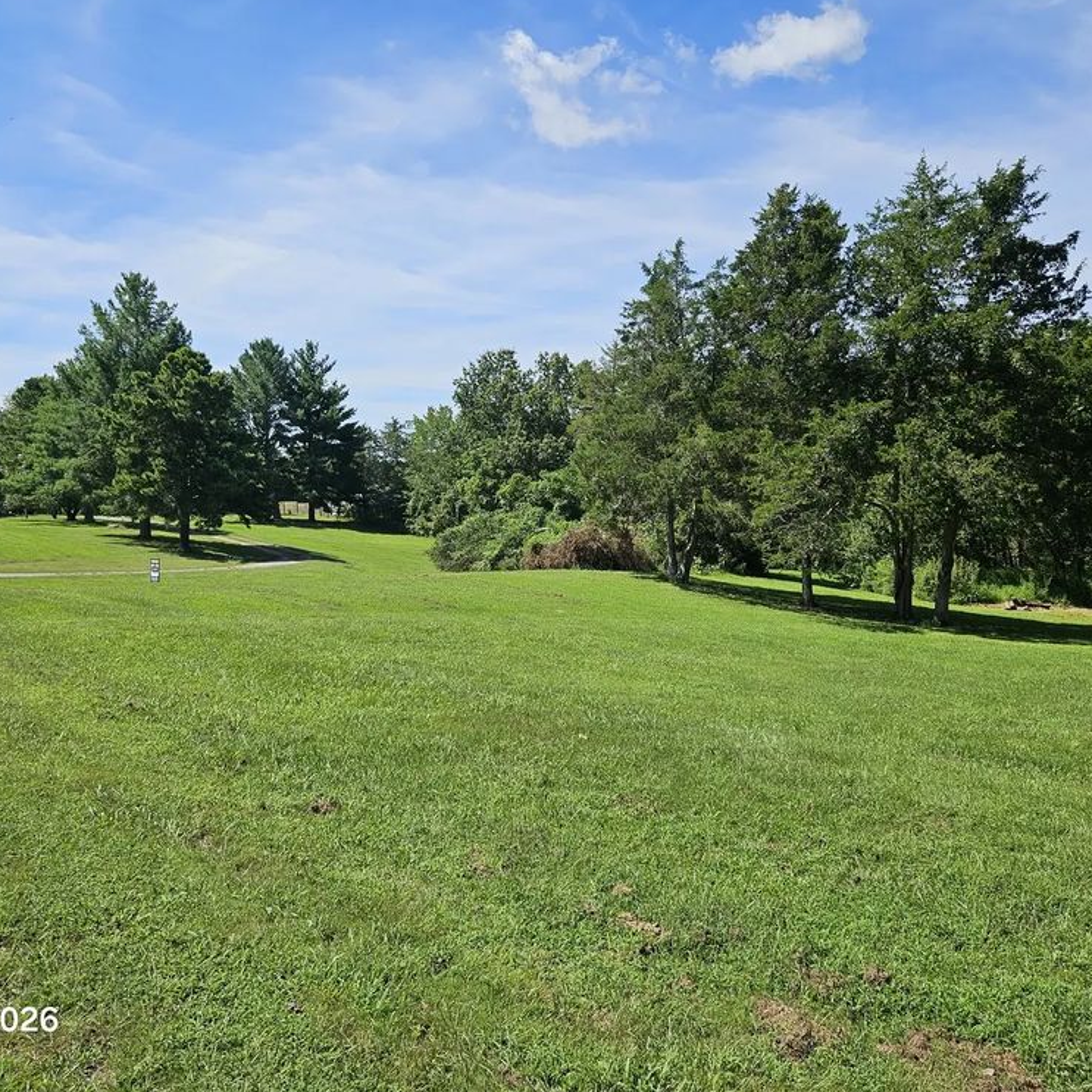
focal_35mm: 28
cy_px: 551
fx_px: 999
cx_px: 485
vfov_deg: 57.3
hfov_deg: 57.2
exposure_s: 1/2551
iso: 25
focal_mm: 5.4
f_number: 1.8
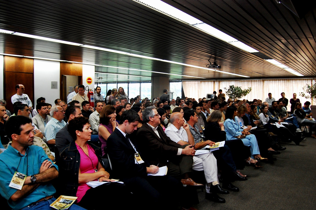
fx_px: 237
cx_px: 158
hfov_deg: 67.4
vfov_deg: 47.9
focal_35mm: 27
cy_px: 105
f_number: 5.6
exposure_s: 1/25
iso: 800
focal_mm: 18
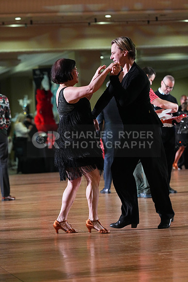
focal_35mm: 141
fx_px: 1104
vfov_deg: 14.5
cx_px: 94
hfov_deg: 9.7
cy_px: 141
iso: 8000
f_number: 5
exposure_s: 1/400
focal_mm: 141
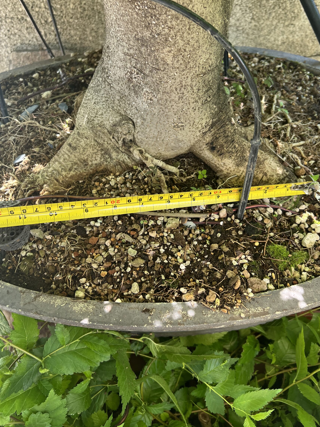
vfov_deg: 61.6
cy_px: 197
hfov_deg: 48.2
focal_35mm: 29
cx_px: 162
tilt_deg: -49.5
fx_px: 357
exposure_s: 1/272
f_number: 1.5
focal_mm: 5.7
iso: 50
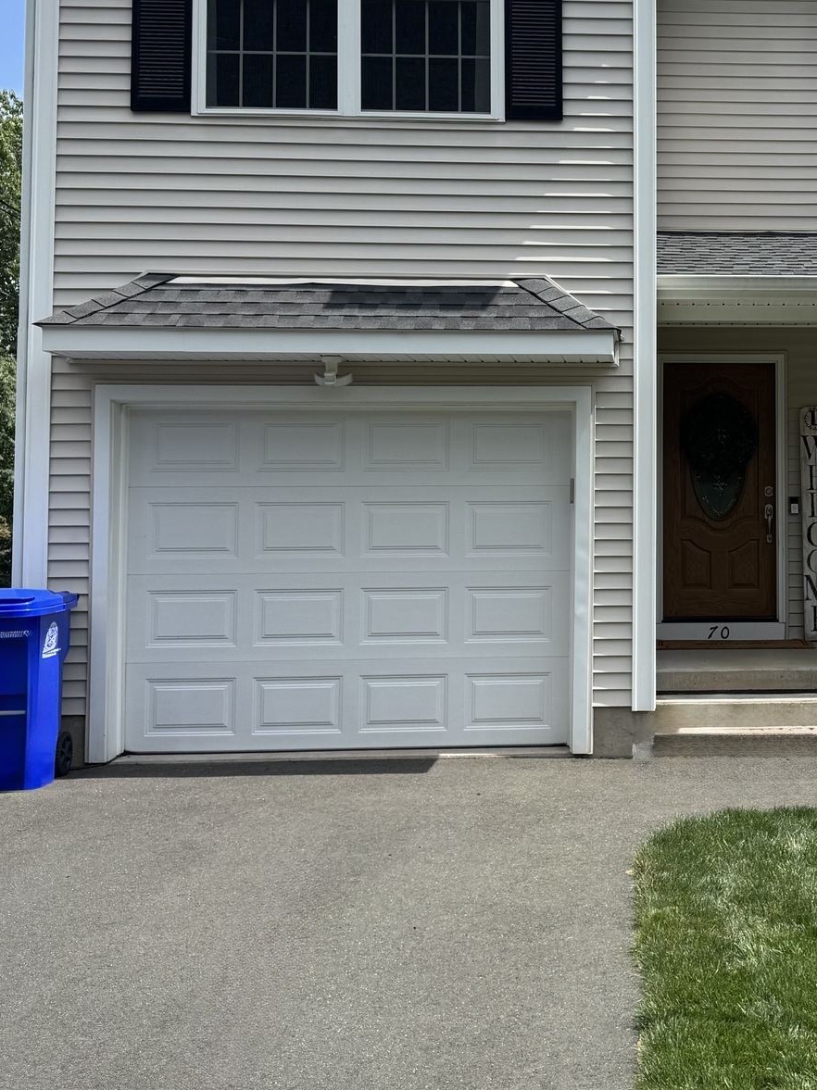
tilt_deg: +2.4
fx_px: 1480
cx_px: 738
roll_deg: +0.1
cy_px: 444
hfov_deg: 29.6
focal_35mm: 47
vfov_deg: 40.3
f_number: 1.78
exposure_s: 1/3802
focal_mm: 6.76
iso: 80
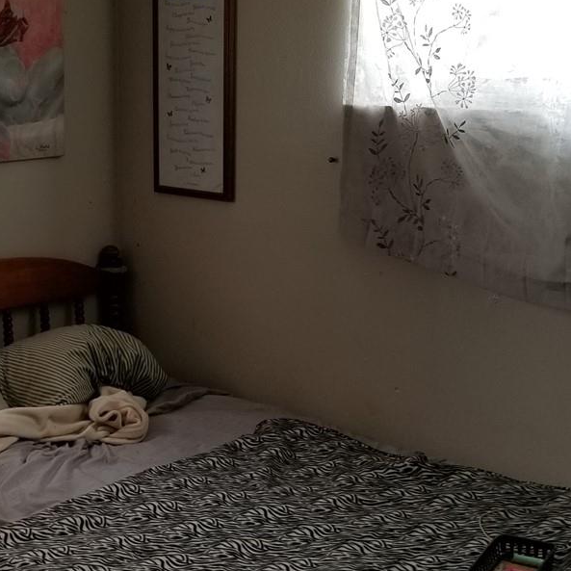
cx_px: 71
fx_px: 1157
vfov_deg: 27.7
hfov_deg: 26.9
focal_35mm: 62
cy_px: 248
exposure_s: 1/100
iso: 125
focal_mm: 4.25
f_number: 1.7
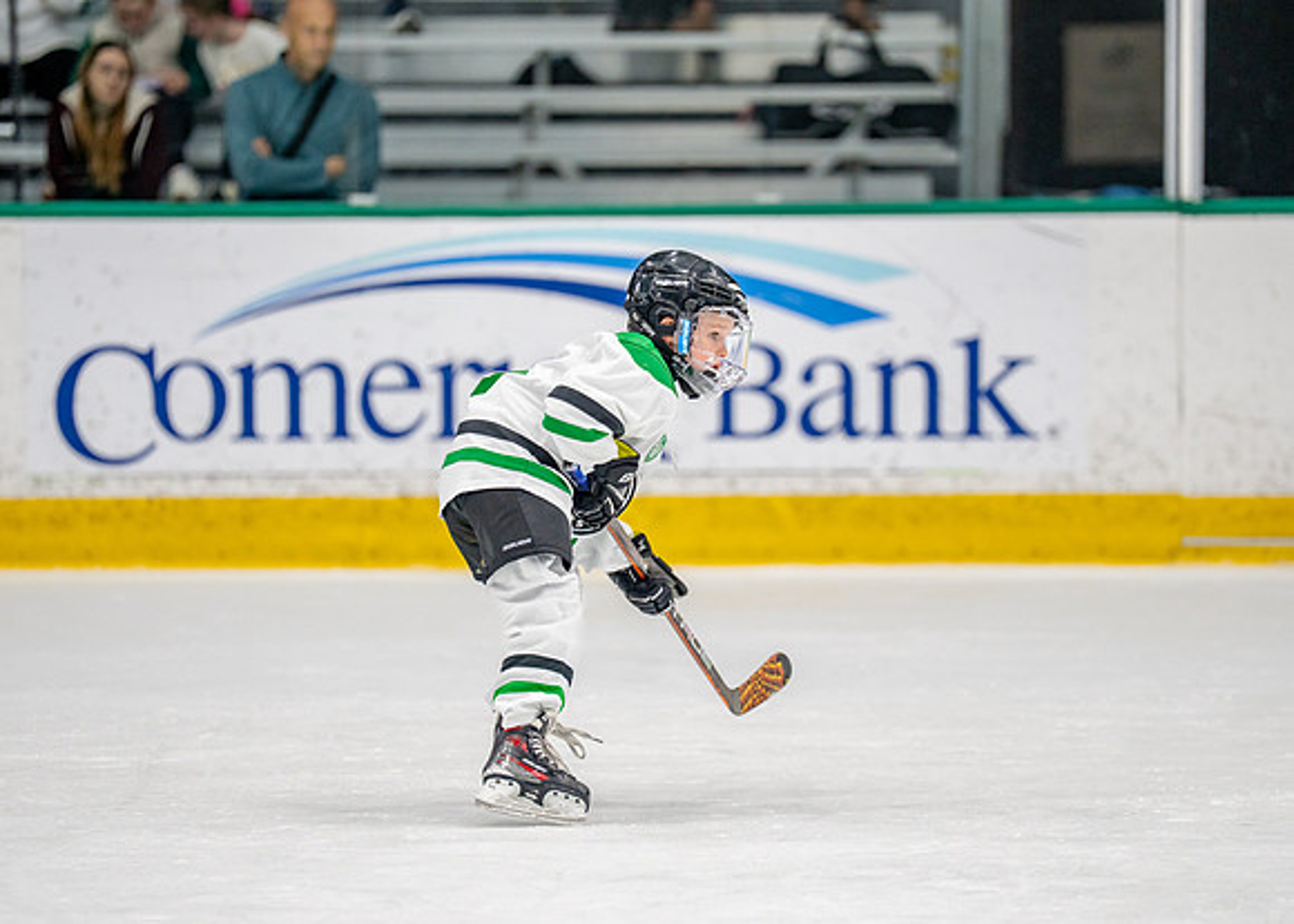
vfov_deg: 5.9
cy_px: 443
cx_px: 673
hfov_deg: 8.3
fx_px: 8921
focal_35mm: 243
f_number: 2.8
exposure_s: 1/1250
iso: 1000
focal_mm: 185
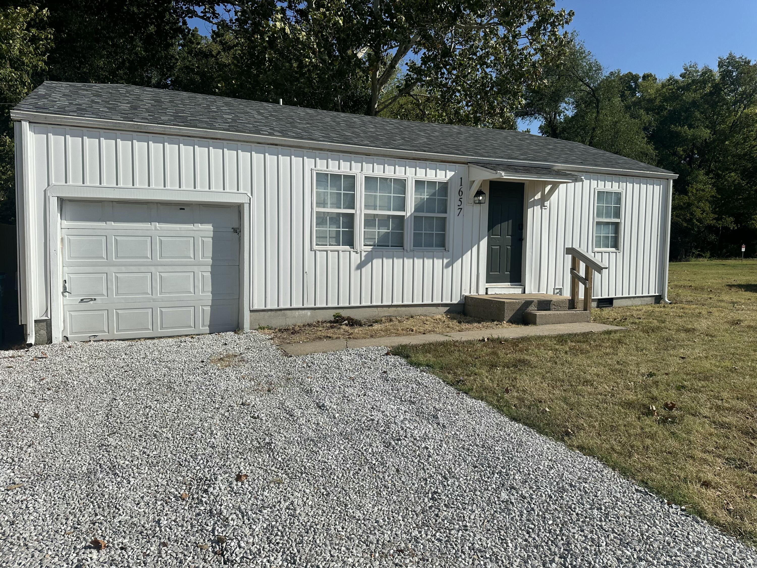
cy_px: 284
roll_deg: -1.1
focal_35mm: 24
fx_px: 525
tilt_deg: -2.6
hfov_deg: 71.6
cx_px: 378
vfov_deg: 56.8
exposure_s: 1/8929
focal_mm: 6.86
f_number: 1.78
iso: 80
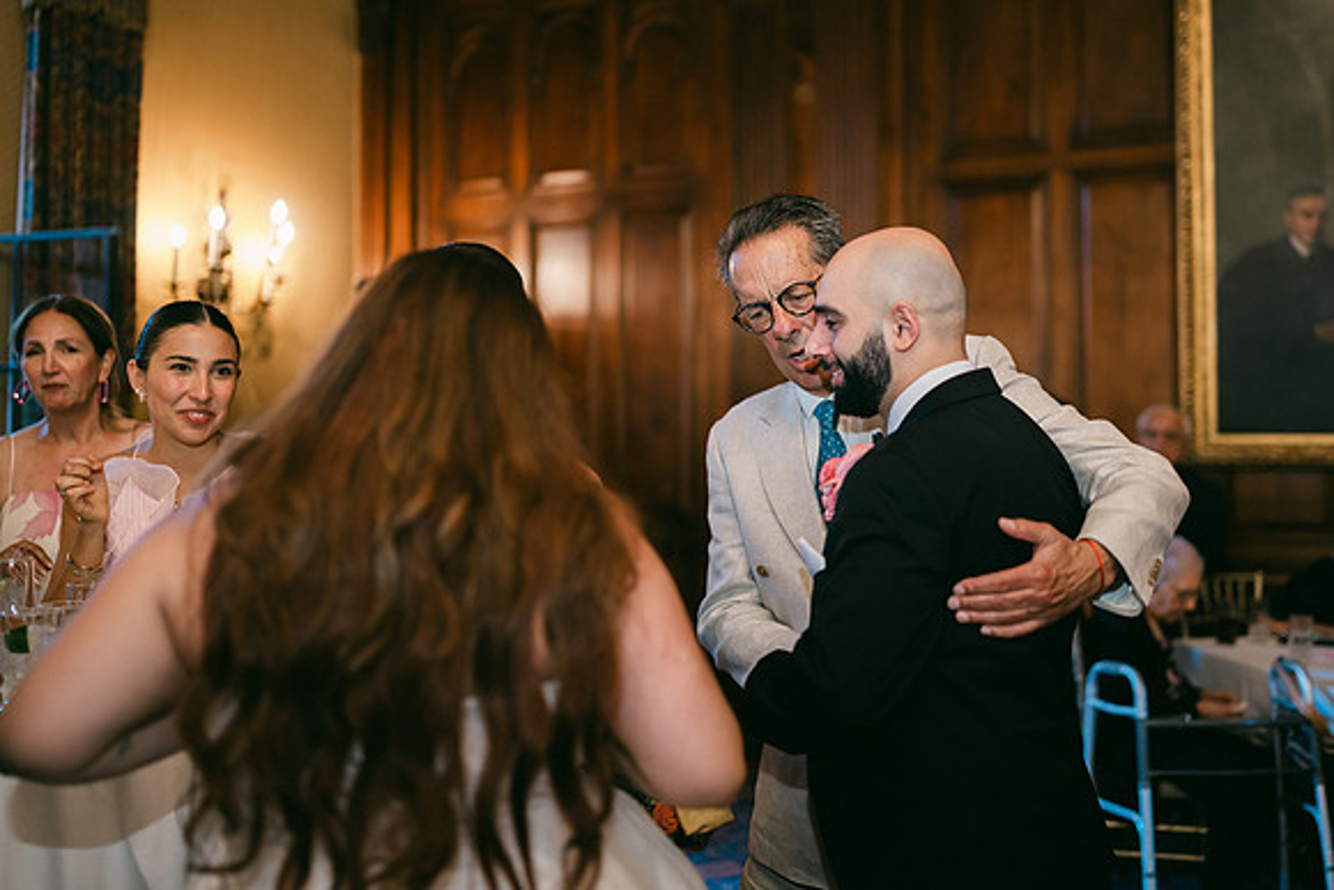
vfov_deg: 34.2
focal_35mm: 39
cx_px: 744
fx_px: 1447
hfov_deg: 49.4
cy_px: 394
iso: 640
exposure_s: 1/125
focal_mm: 35
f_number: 1.2
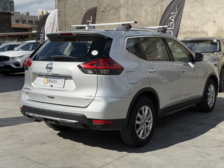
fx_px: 311
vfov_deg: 30.3
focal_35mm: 48
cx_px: 112
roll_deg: +1.3
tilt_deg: -7.7
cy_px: 84
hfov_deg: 39.7
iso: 64
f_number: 1.78
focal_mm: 6.76
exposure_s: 1/11364
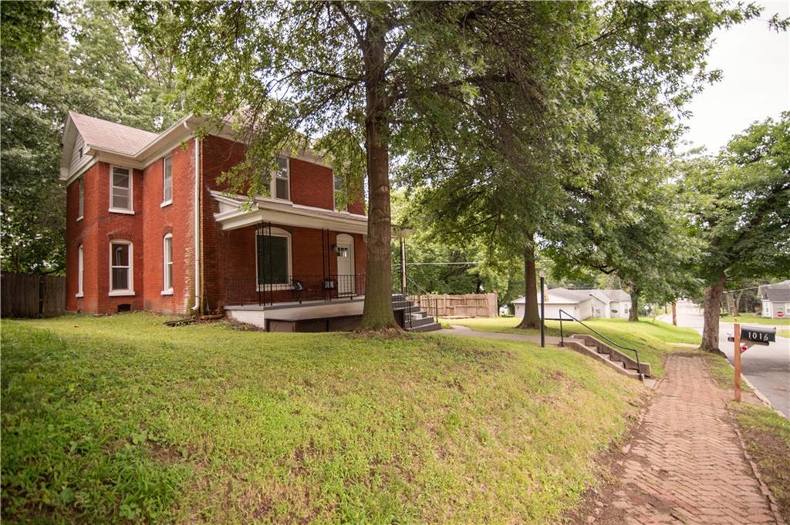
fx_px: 351
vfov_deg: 73.7
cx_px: 395
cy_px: 262
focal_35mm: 16
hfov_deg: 96.8
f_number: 2.8
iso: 160
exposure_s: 1/500
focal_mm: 16
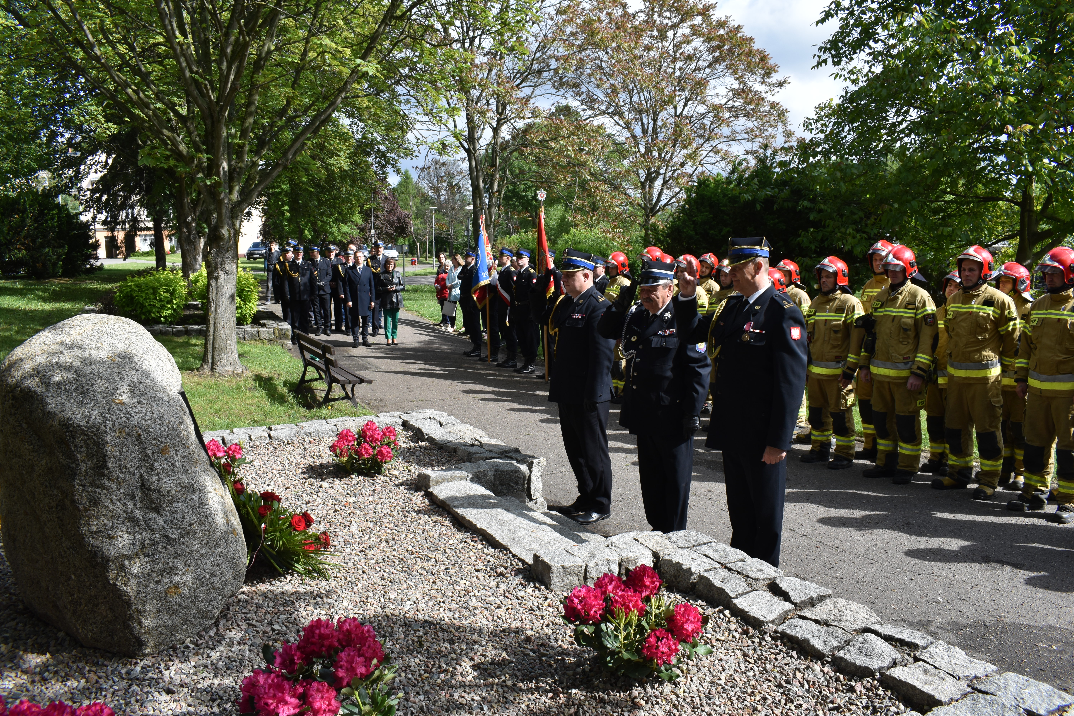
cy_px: 358
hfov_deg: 67.4
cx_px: 537
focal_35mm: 27
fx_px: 805
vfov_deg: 47.9
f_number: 9
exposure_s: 1/320
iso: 200
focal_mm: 18
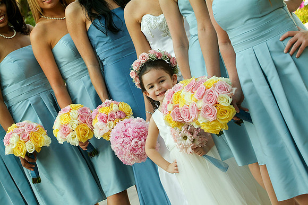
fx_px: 1309
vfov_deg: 9.0
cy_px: 102
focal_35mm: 153
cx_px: 154
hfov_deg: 13.4
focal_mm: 102
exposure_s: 1/60
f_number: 5.6
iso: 160
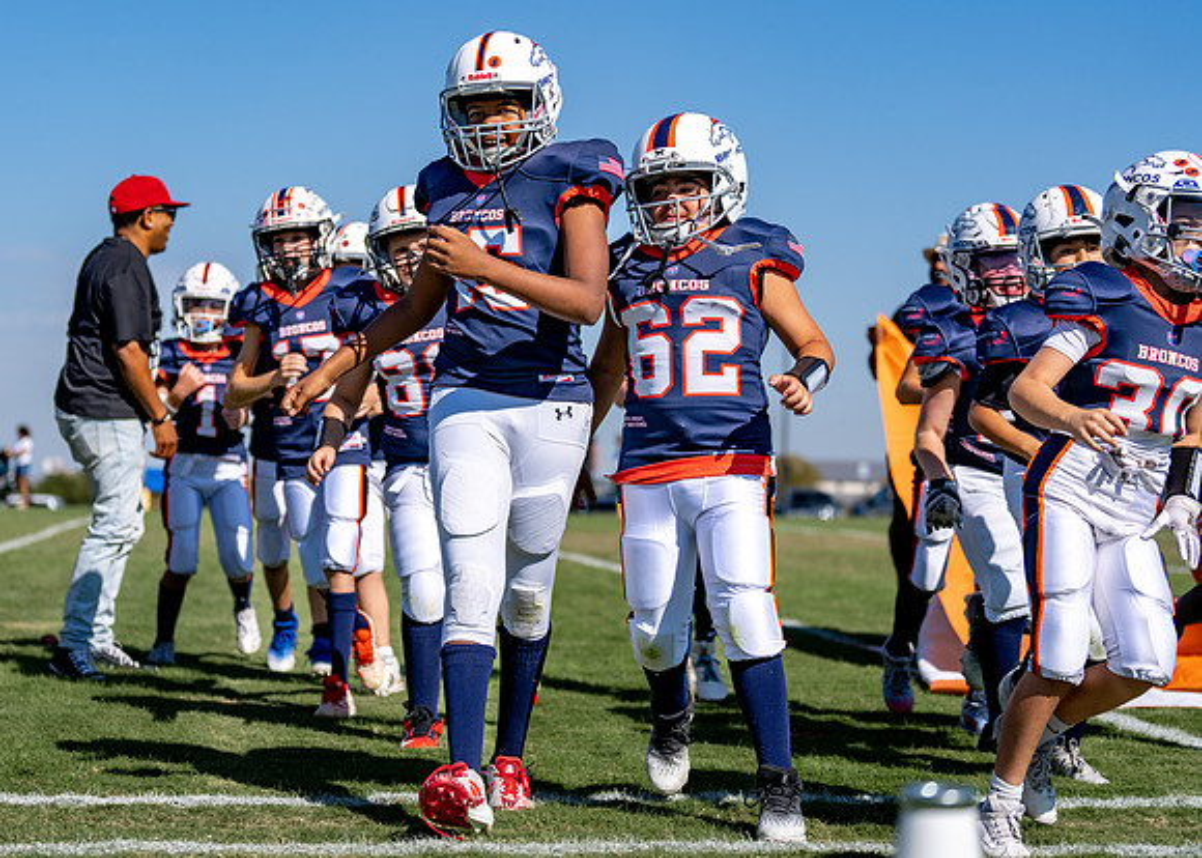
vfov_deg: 16.8
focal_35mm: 85
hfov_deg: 23.3
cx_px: 512
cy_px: 394
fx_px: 2908
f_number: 2.8
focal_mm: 70
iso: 100
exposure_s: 1/4000
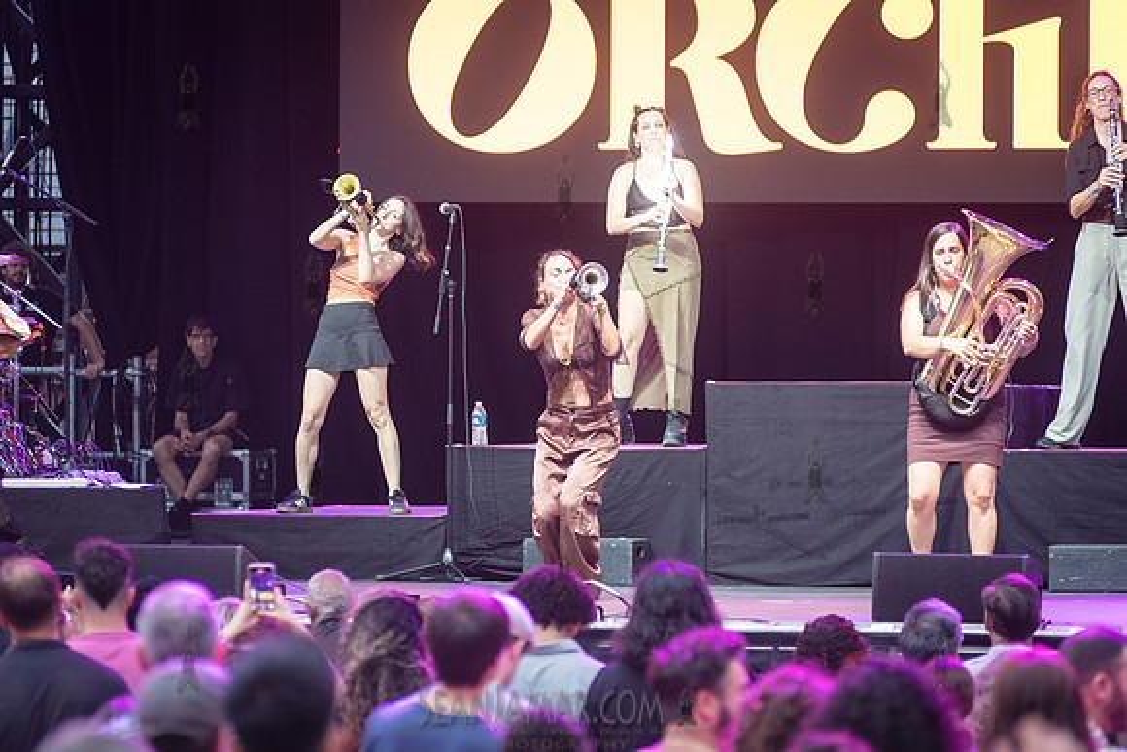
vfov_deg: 6.6
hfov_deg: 9.9
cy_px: 376
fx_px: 6491
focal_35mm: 207
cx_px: 552
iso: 2000
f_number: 4
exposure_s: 1/320
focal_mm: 200
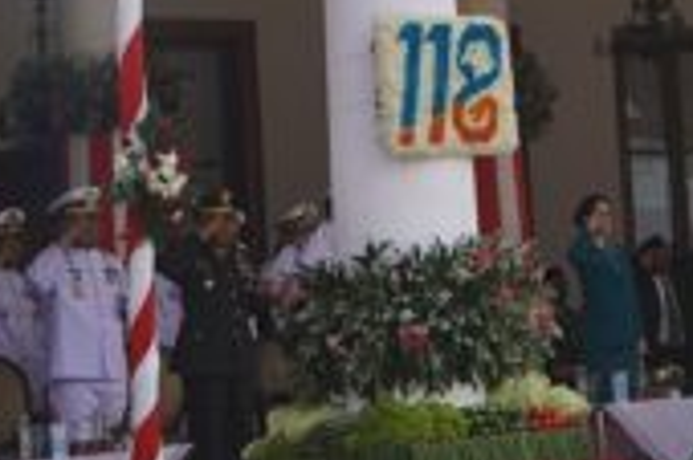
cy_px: -297
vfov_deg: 7.9
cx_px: 811
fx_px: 3231
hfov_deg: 12.0
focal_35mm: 168
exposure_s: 1/400
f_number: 5
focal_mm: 38
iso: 100
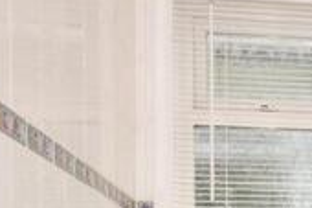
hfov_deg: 21.4
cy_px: 294
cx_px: 457
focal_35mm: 81
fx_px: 701
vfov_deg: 15.7
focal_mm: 14
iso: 200
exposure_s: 1/125
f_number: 5.6
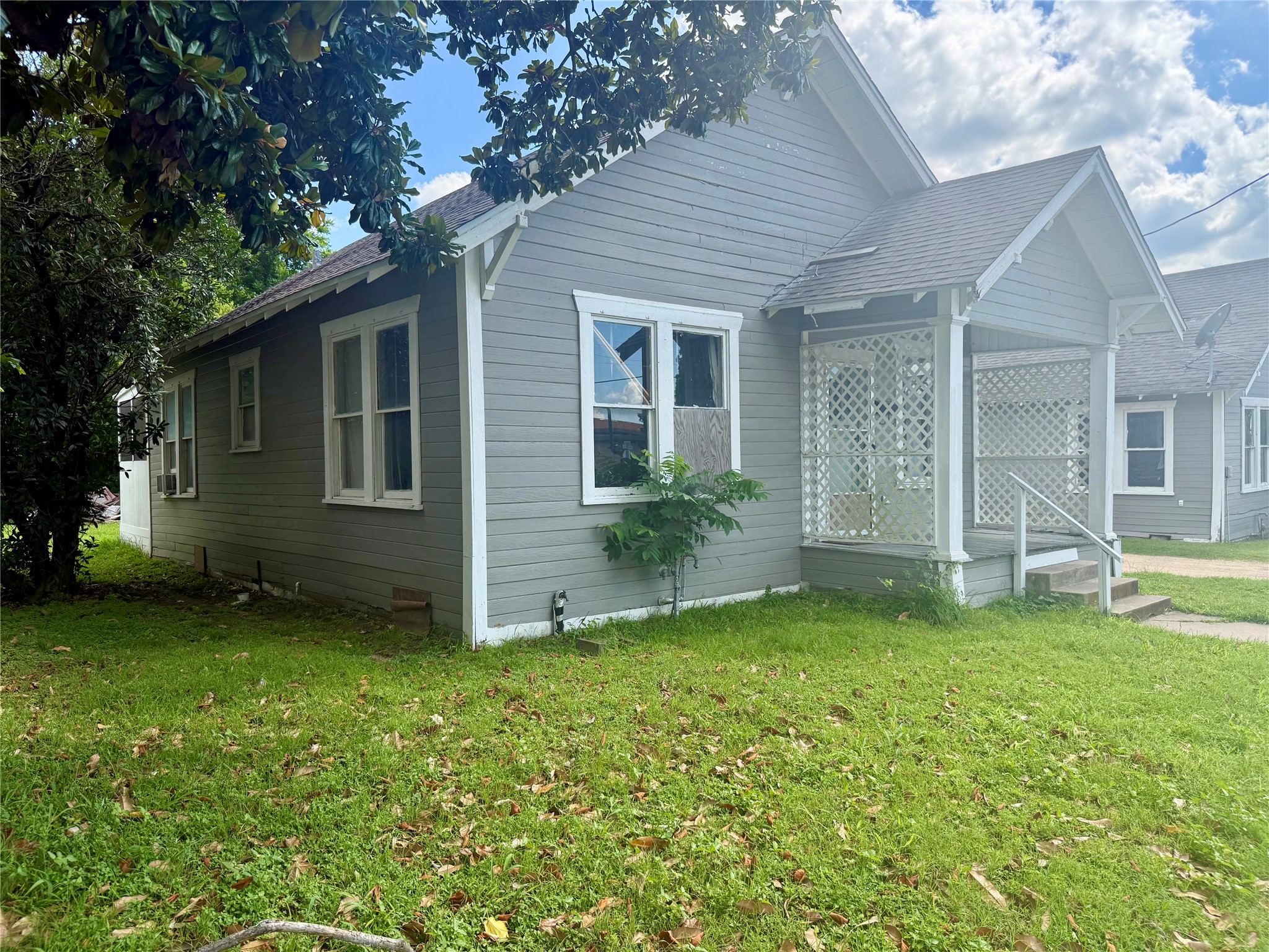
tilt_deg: +0.0
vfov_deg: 56.8
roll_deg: +0.7
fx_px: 880
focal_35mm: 24
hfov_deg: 71.6
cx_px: 634
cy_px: 476
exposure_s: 1/1770
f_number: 1.78
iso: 100
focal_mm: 6.76
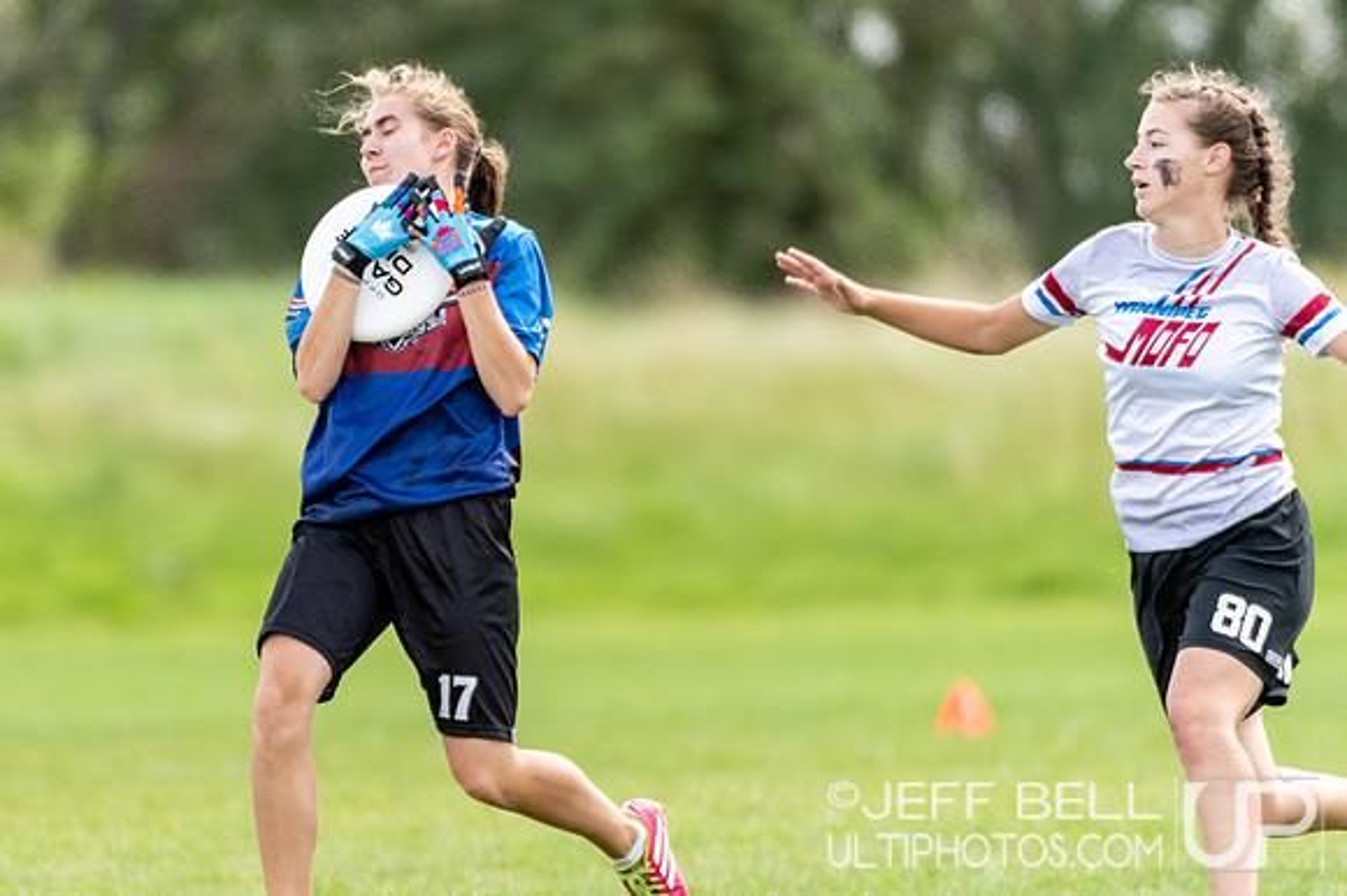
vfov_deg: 1.6
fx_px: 32027
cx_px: 386
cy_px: 404
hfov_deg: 2.4
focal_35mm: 856
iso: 800
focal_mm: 400
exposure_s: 1/1250
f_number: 4
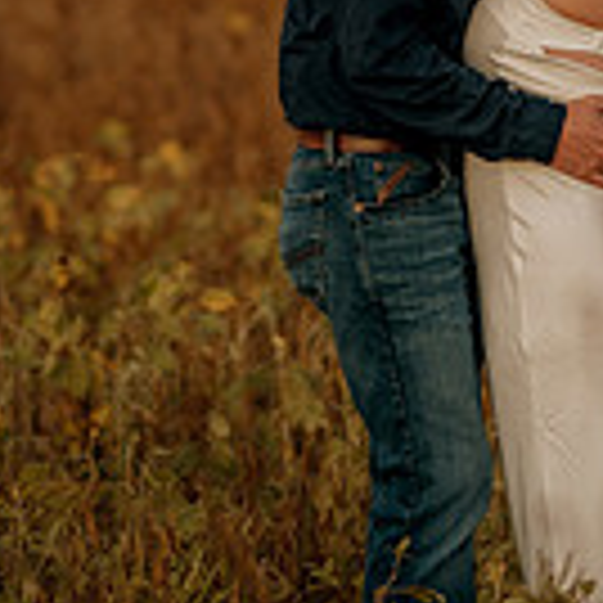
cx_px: 612
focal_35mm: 363
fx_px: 7154
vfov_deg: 4.8
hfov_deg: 4.8
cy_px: -22
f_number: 1.8
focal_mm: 85
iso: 200
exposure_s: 1/125
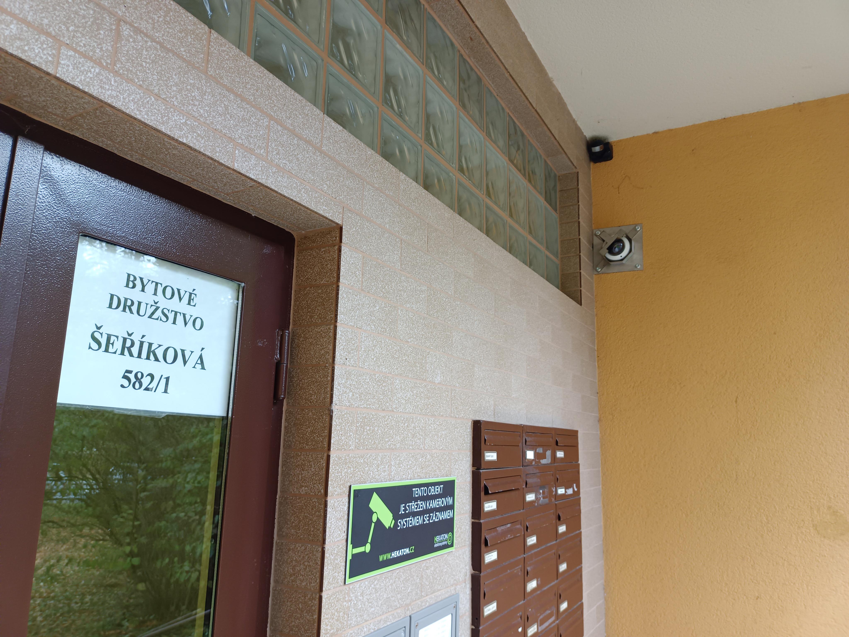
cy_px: 318
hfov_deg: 69.4
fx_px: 613
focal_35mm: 25
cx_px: 424
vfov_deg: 54.9
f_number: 1.79
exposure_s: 1/50
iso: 1320
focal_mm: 4.71
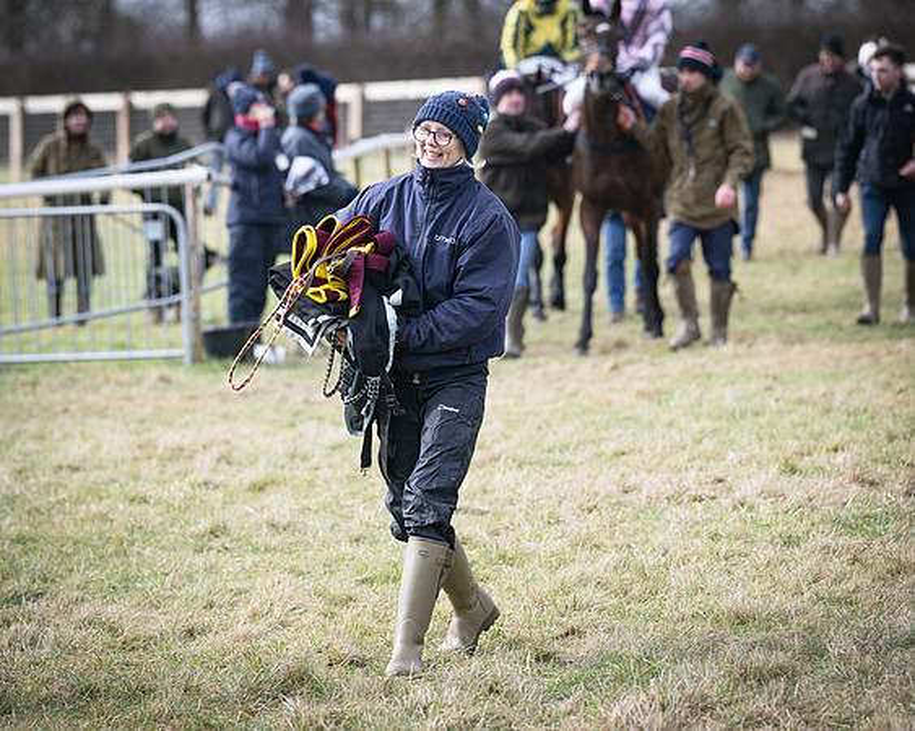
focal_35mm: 245
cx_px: 418
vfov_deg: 6.3
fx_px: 6622
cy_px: 354
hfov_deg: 7.9
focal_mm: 200
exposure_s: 1/1000
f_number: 5
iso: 400
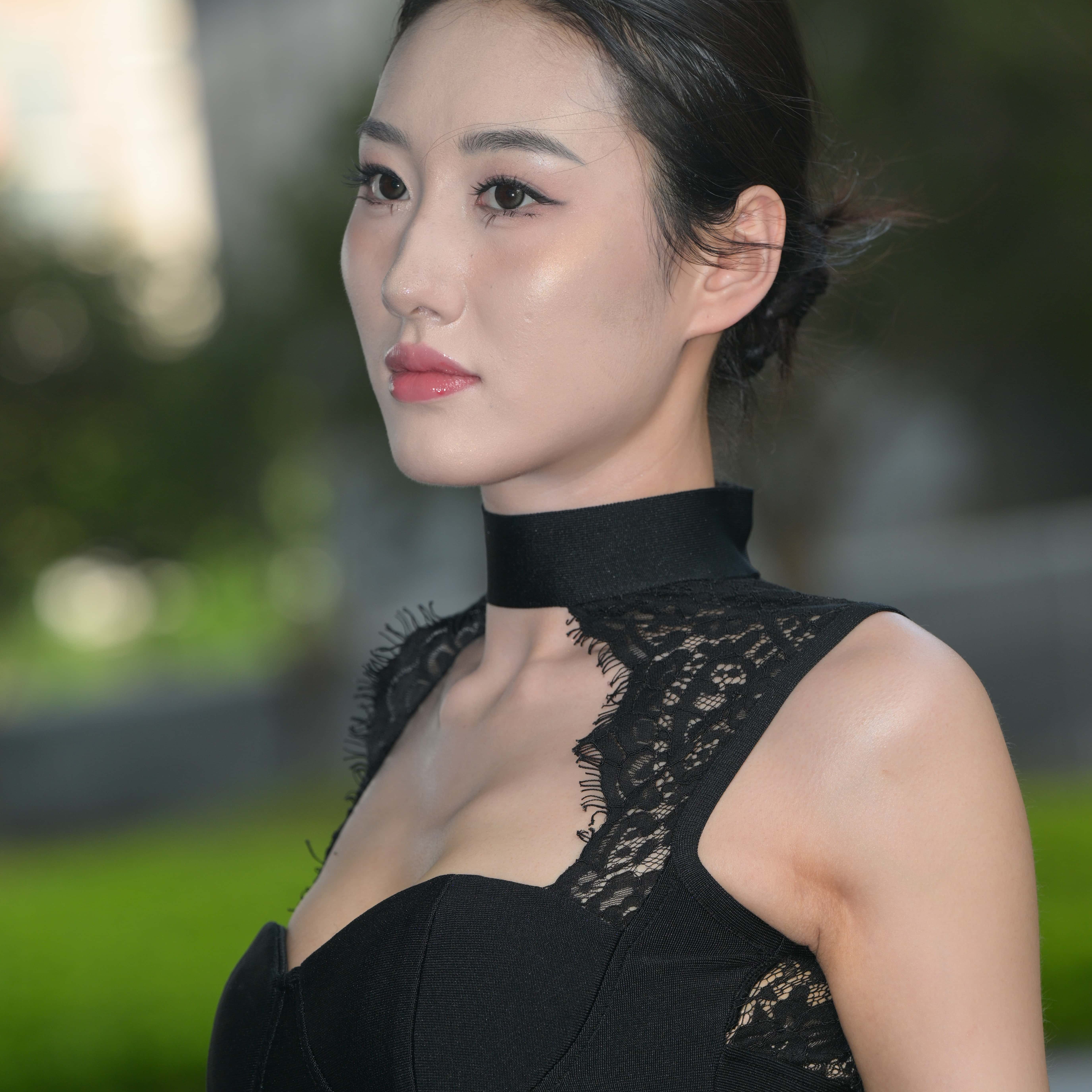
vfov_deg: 8.3
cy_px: 685
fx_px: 7531
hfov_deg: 8.3
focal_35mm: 211
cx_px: 547
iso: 200
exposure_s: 1/200
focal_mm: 165
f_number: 5
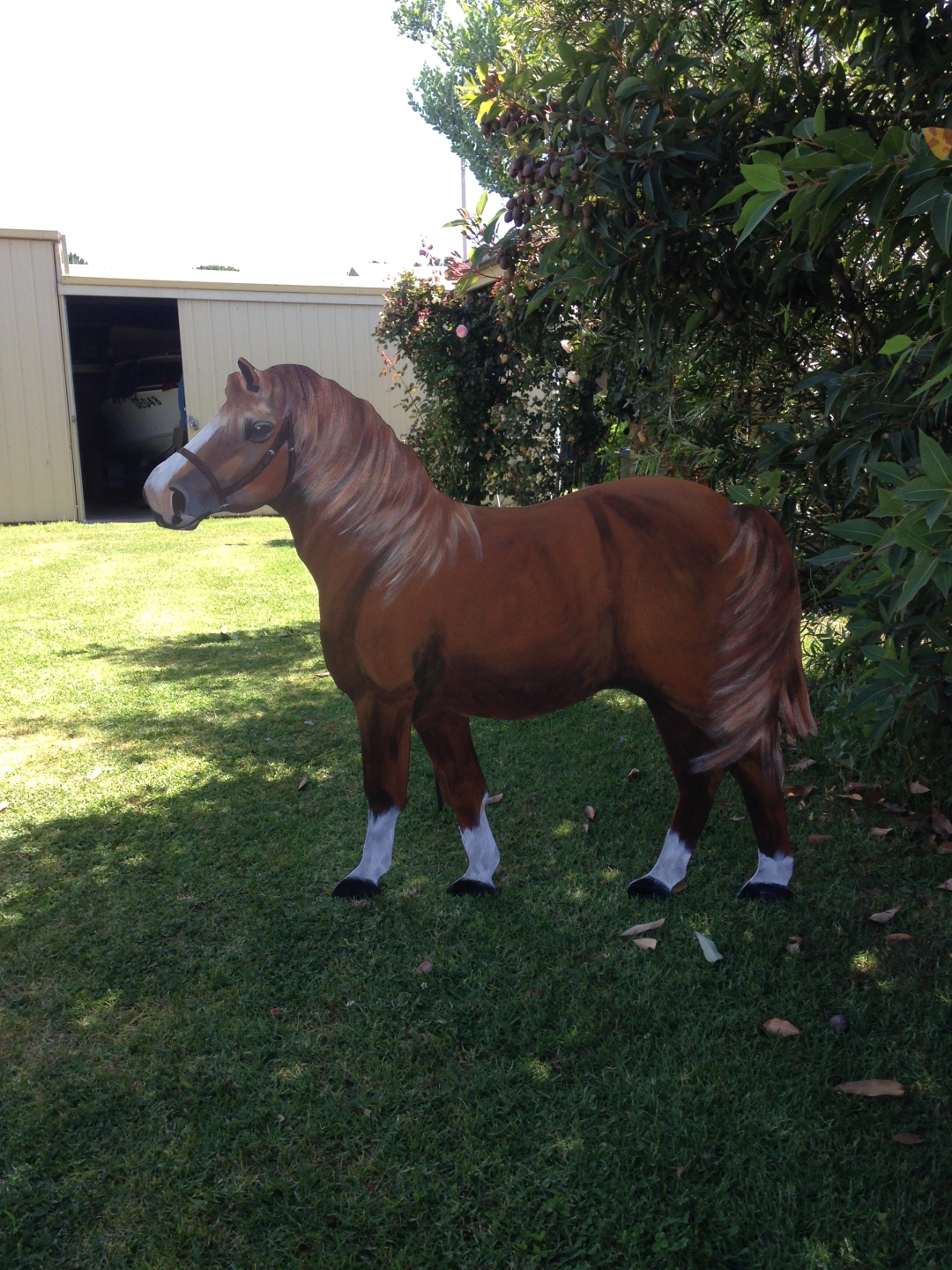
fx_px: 1210
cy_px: 635
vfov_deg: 55.4
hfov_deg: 42.9
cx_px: 476
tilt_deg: -11.7
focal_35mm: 33
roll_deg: +1.0
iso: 50
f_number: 2.4
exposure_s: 1/311
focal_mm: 4.12
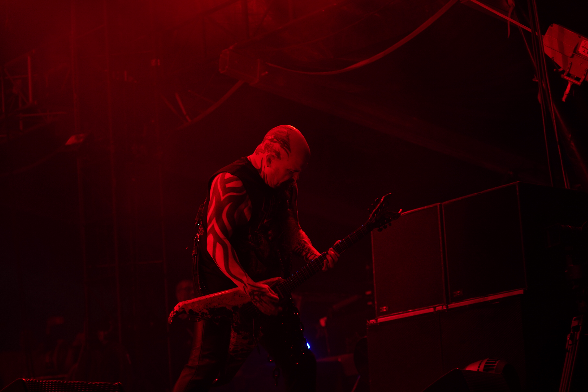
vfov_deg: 15.9
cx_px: 288
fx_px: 1404
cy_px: 200
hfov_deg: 23.6
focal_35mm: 86
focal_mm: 83
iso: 800
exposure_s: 1/100
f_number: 4
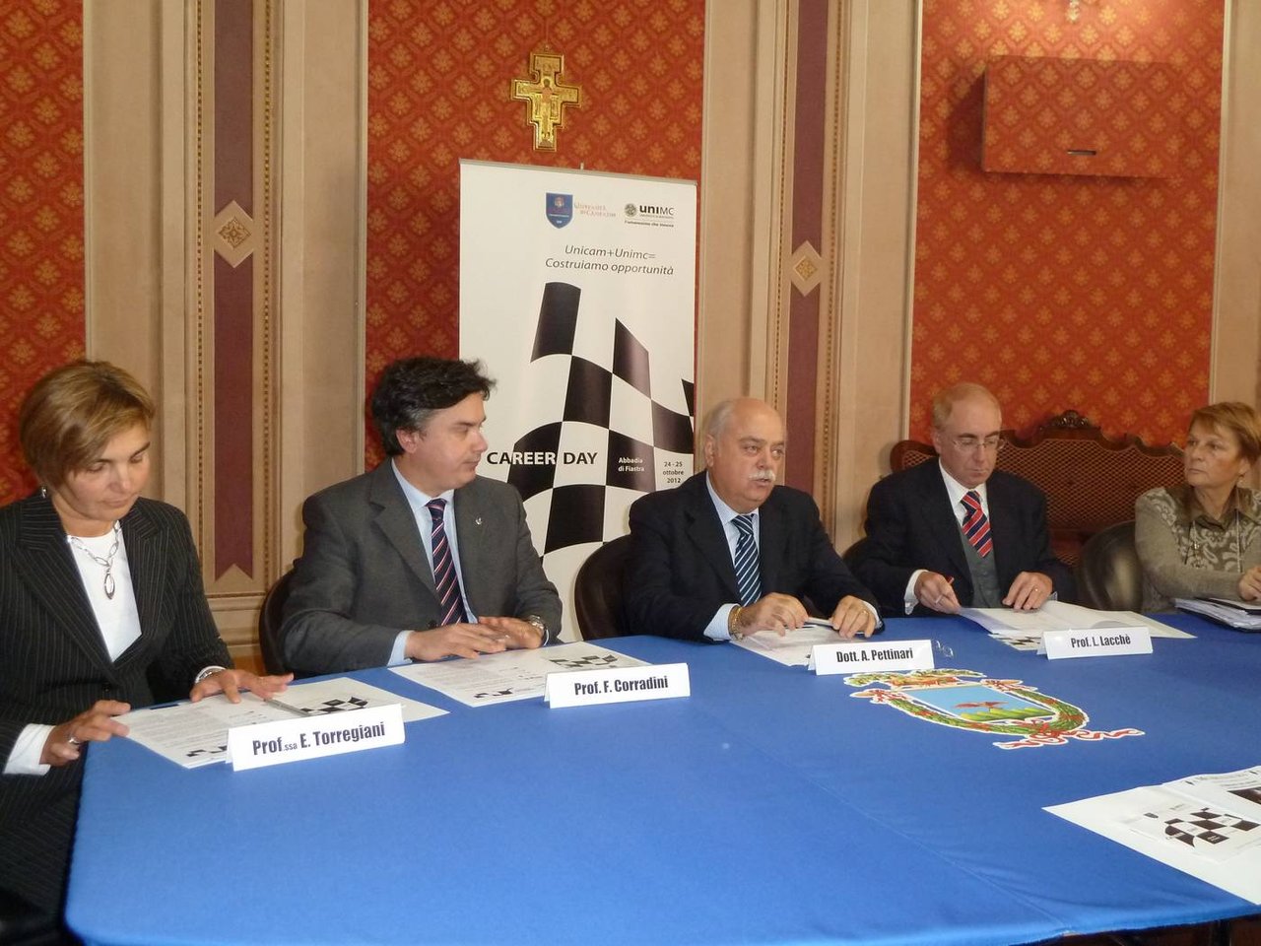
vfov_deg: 44.2
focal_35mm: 32
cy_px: 473
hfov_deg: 56.8
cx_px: 630
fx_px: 1166
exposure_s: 1/30
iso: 320
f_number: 3.5
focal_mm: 5.3
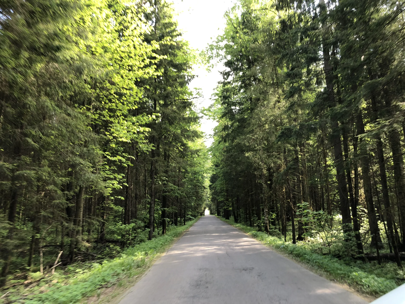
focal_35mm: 28
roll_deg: +1.5
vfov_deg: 49.7
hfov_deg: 63.4
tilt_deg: +8.7
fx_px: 328
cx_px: 202
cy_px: 152
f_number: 1.8
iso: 25
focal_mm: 4
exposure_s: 1/60
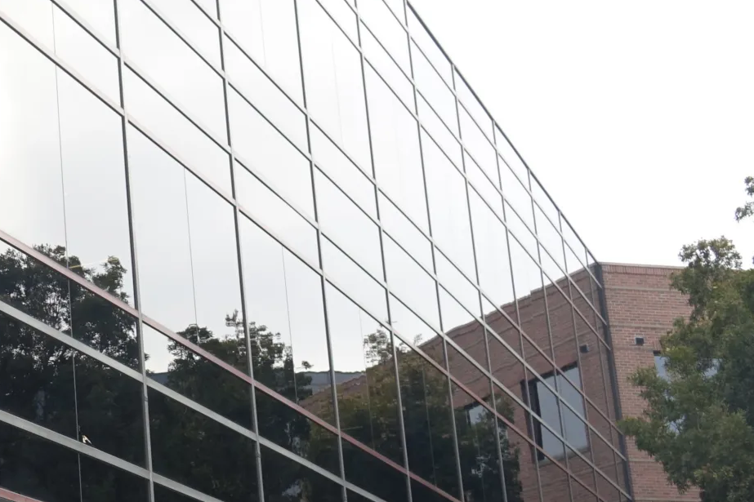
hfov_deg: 21.1
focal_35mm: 86
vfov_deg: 15.8
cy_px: 355
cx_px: -274
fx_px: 1801
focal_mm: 11.35
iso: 125
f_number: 3.2
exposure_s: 1/200
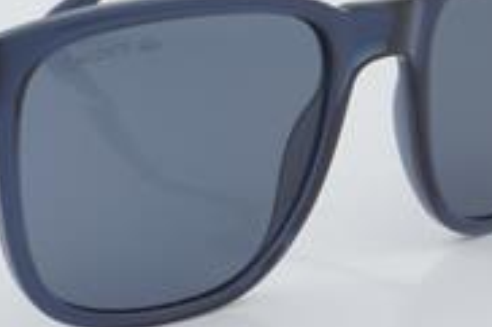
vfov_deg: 8.3
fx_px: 2253
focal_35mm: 165
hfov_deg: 12.4
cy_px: 124
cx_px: 119
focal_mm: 50
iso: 100
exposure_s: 1/3
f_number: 32
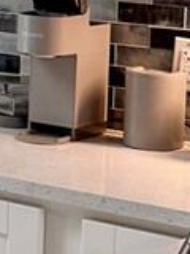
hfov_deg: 7.2
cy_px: -75
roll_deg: -1.5
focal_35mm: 180
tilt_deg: -2.4
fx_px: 1317
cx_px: -401
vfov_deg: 10.7
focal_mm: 6.76
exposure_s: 1/240
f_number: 1.78
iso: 125
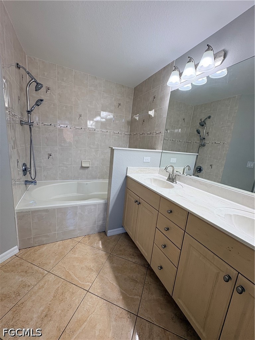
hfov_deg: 85.7
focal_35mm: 14
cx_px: 128
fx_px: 138
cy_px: 170
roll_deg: -5.1
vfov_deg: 102.1
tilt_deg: -10.7
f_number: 2.2
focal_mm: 2.22
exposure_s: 1/120
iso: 100
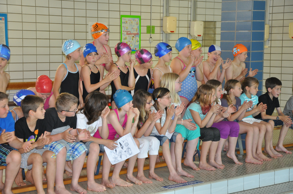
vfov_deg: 15.7
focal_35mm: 87
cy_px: 97
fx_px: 707
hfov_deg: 23.4
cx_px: 146
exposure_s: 1/60
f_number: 5
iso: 800
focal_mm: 58
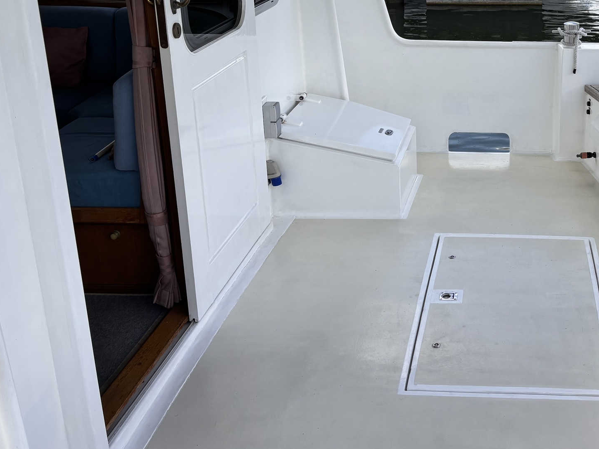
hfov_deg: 40.2
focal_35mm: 45
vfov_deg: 31.6
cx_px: 490
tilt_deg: -18.1
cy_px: 110
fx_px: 779
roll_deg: -0.1
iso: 50
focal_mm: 5.96
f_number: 1.6
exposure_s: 1/1437
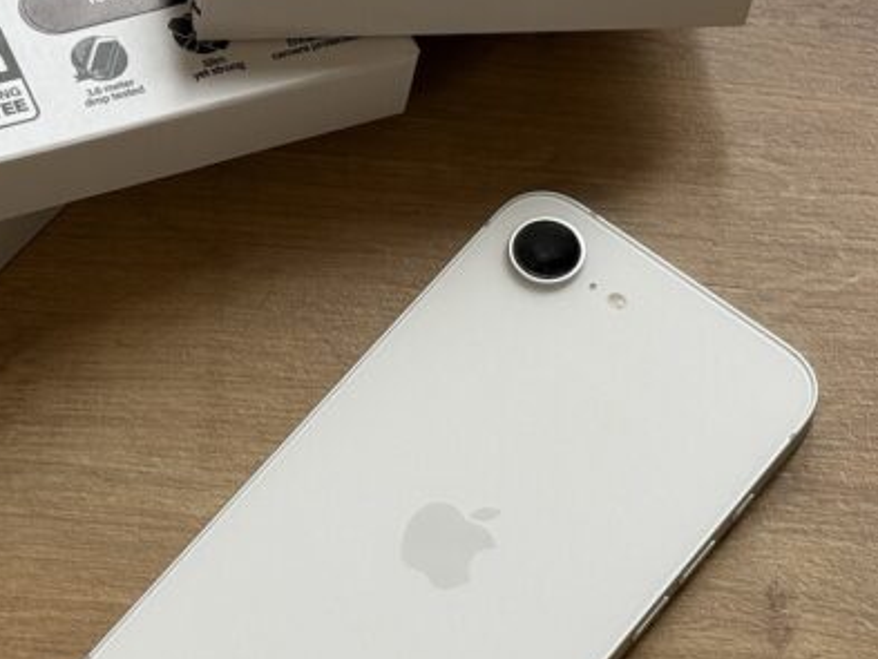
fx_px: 3171
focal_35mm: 125
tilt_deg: -57.8
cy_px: 114
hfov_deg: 15.7
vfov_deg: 11.8
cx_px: 179
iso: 64
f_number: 1.78
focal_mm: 6.76
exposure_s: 1/122
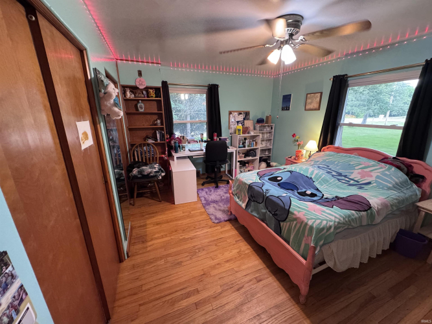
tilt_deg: -16.7
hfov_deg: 102.1
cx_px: 216
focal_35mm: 14
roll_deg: -0.1
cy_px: 162
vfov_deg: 85.7
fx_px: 175
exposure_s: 1/60
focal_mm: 2.22
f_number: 2.2
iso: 640
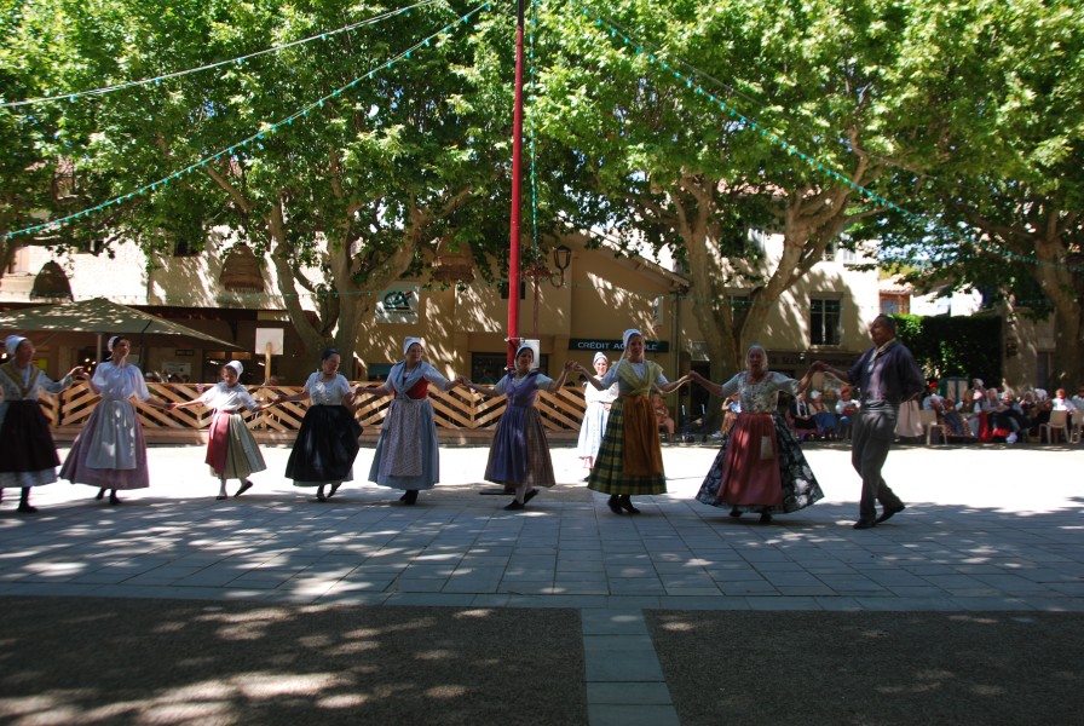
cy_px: 363
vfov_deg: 43.7
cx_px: 542
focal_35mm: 30
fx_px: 905
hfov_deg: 61.9
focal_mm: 20
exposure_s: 1/125
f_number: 5.6
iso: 100
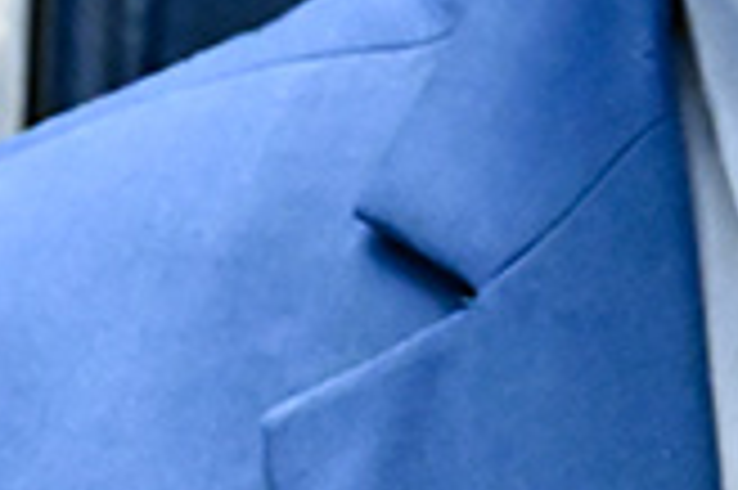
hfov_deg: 1.3
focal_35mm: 1572
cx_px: 531
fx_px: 32193
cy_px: -778
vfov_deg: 0.9
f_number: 6.3
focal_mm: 200
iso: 6400
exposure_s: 1/125
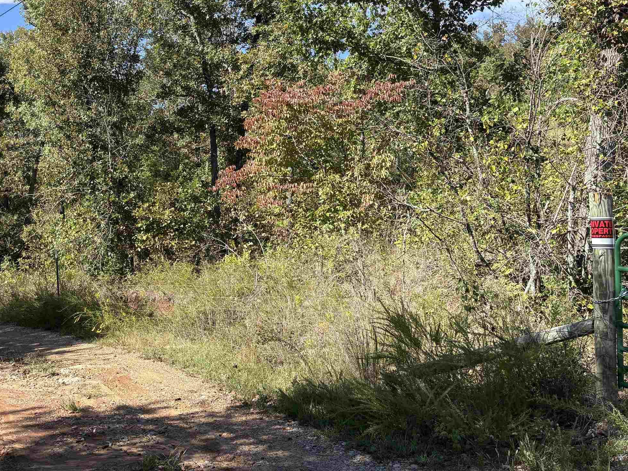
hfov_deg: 44.5
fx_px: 744
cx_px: 169
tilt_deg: +1.9
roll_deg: -1.0
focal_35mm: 41
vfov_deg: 35.0
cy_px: 177
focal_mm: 5.96
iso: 50
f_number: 1.6
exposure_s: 1/1484
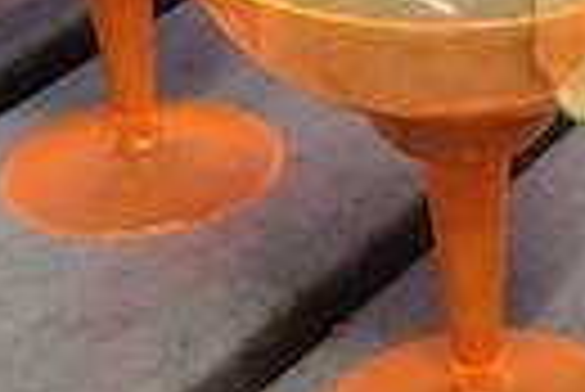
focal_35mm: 156
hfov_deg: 12.3
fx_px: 2538
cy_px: 151
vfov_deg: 8.8
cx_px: 945
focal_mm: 4.13
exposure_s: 1/200
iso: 50
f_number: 2.4
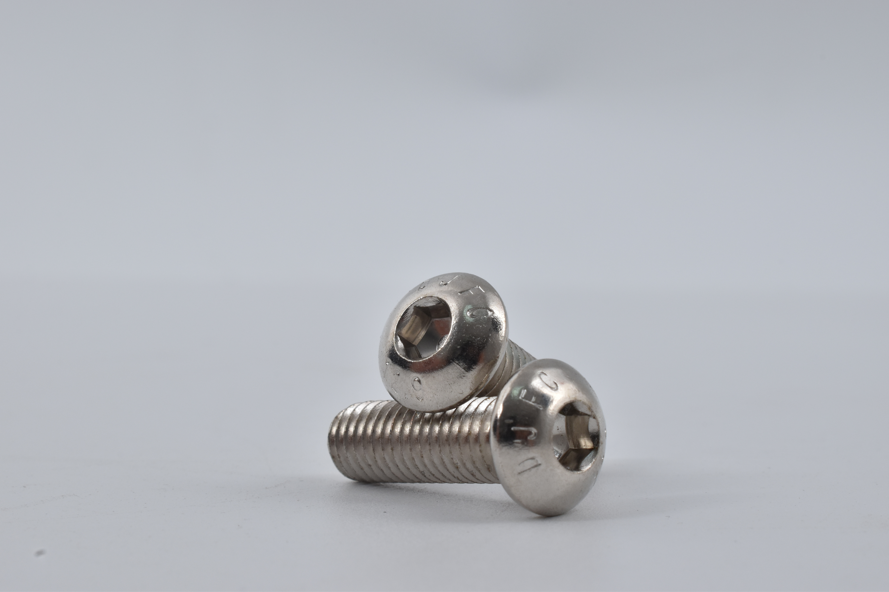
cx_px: 444
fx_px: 2037
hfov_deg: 24.6
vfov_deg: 16.6
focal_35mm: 82
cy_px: 296
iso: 400
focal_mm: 55
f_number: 20
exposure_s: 1/60
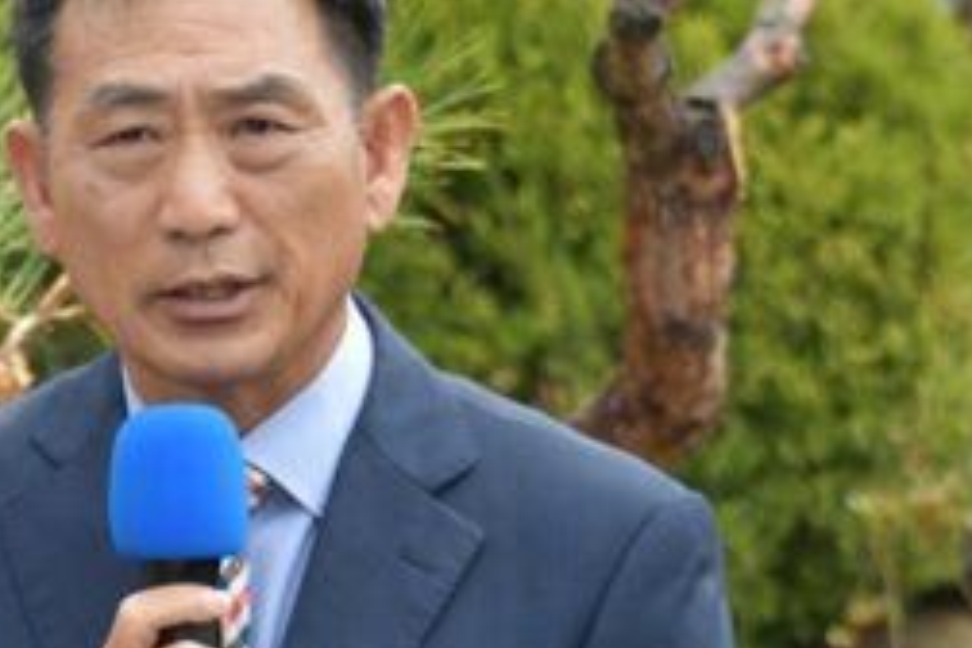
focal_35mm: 284
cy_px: 386
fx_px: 7667
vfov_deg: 4.8
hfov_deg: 7.2
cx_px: 208
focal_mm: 112
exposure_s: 1/160
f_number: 6.3
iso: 100
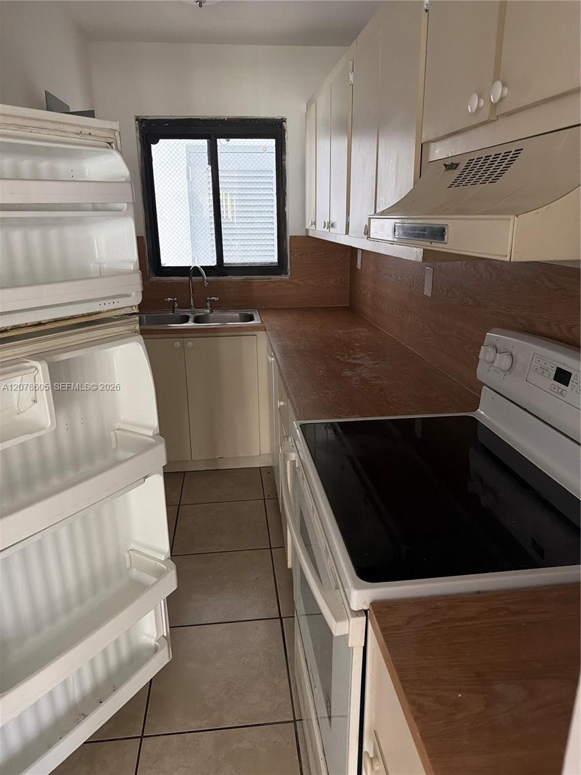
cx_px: 290
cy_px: 388
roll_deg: +0.3
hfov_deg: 56.8
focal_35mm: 24
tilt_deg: -17.9
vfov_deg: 71.6
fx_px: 537
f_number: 1.78
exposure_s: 1/41
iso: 800
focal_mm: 6.76
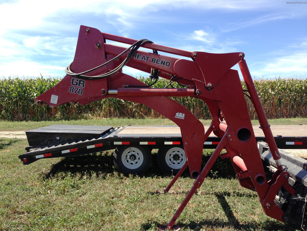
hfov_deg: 55.4
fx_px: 293
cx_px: 154
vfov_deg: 42.9
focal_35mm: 33
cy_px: 116
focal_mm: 4.13
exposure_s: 1/809
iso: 50
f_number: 2.4
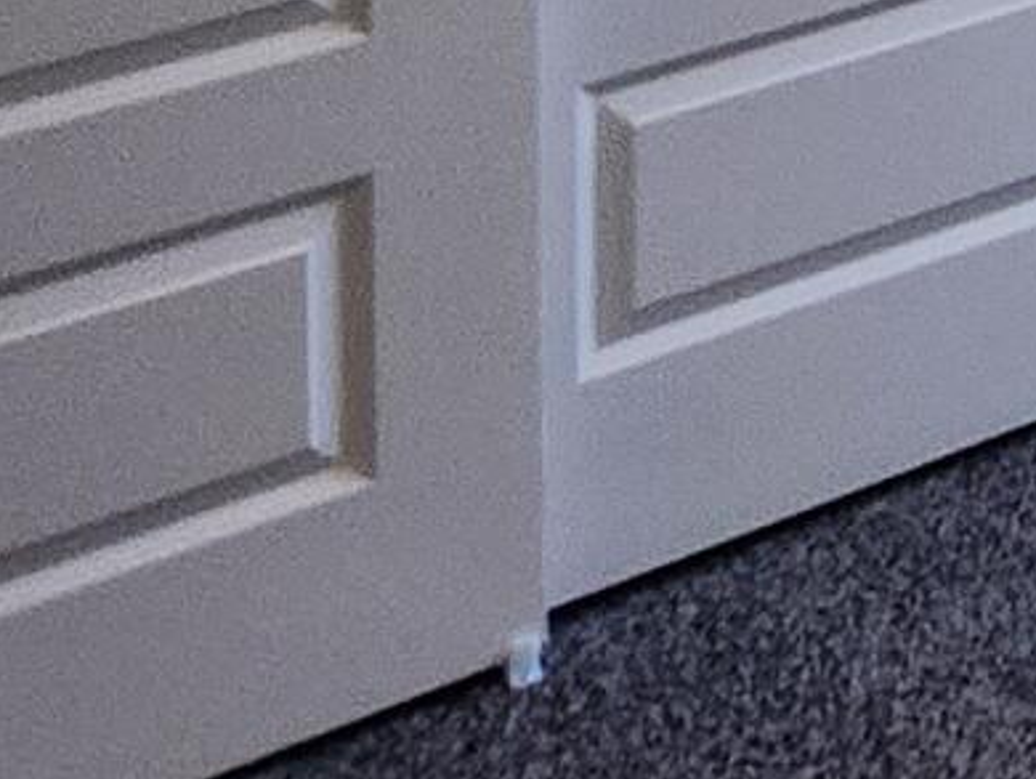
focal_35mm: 100
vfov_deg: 11.0
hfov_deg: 15.5
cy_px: -1396
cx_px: 2104
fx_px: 2995
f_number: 2.2
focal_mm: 1.7
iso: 160
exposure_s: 1/60
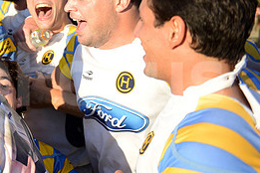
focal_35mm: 71
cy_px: 72
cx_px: -26
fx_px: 513
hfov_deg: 26.3
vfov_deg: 19.2
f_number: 2.8
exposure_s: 1/2500
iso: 320
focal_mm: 32
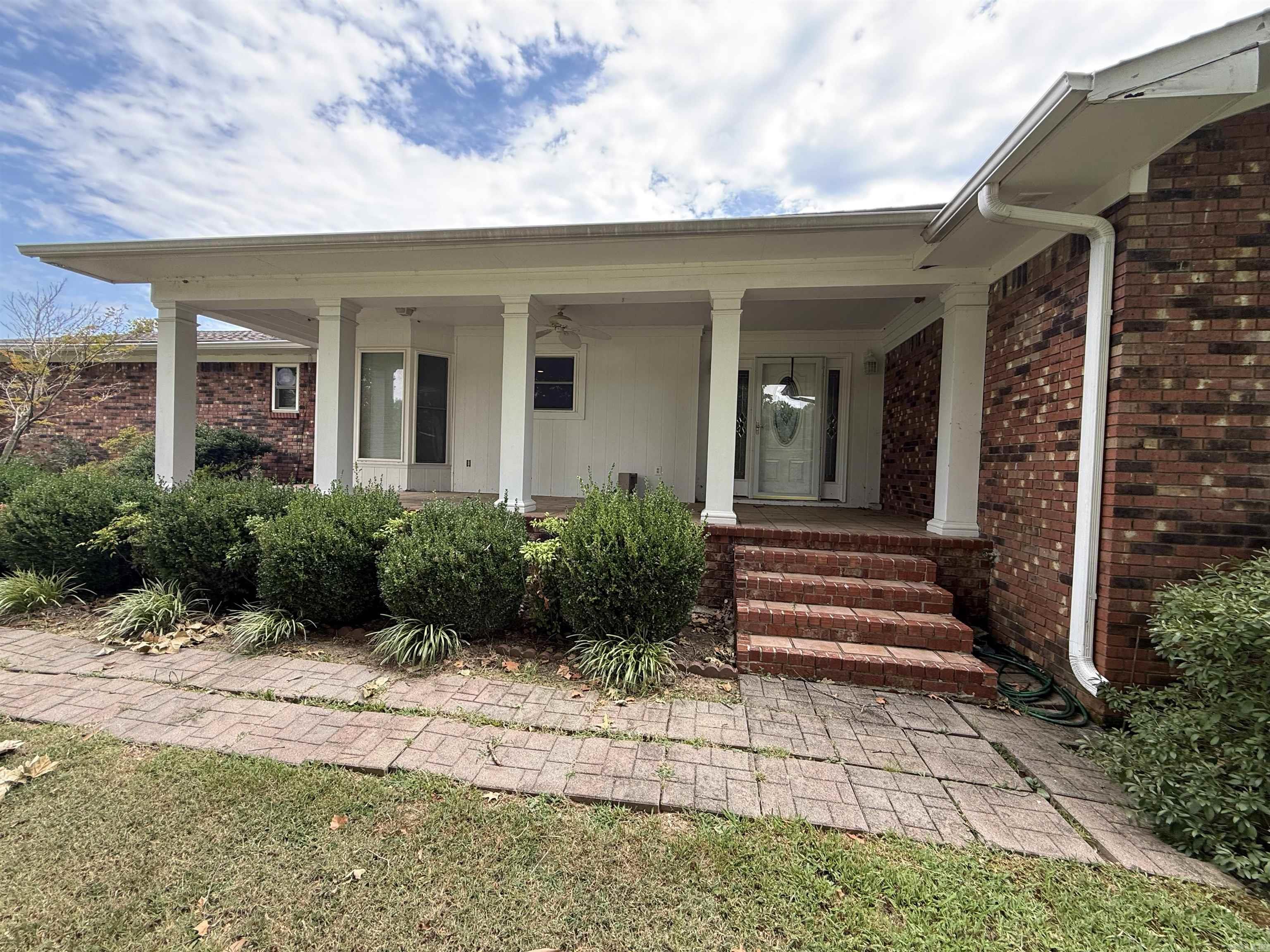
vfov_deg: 85.7
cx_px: 635
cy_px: 476
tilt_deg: +0.3
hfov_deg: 102.1
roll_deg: -1.5
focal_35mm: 14
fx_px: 514
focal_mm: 2.22
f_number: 2.2
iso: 50
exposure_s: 1/183
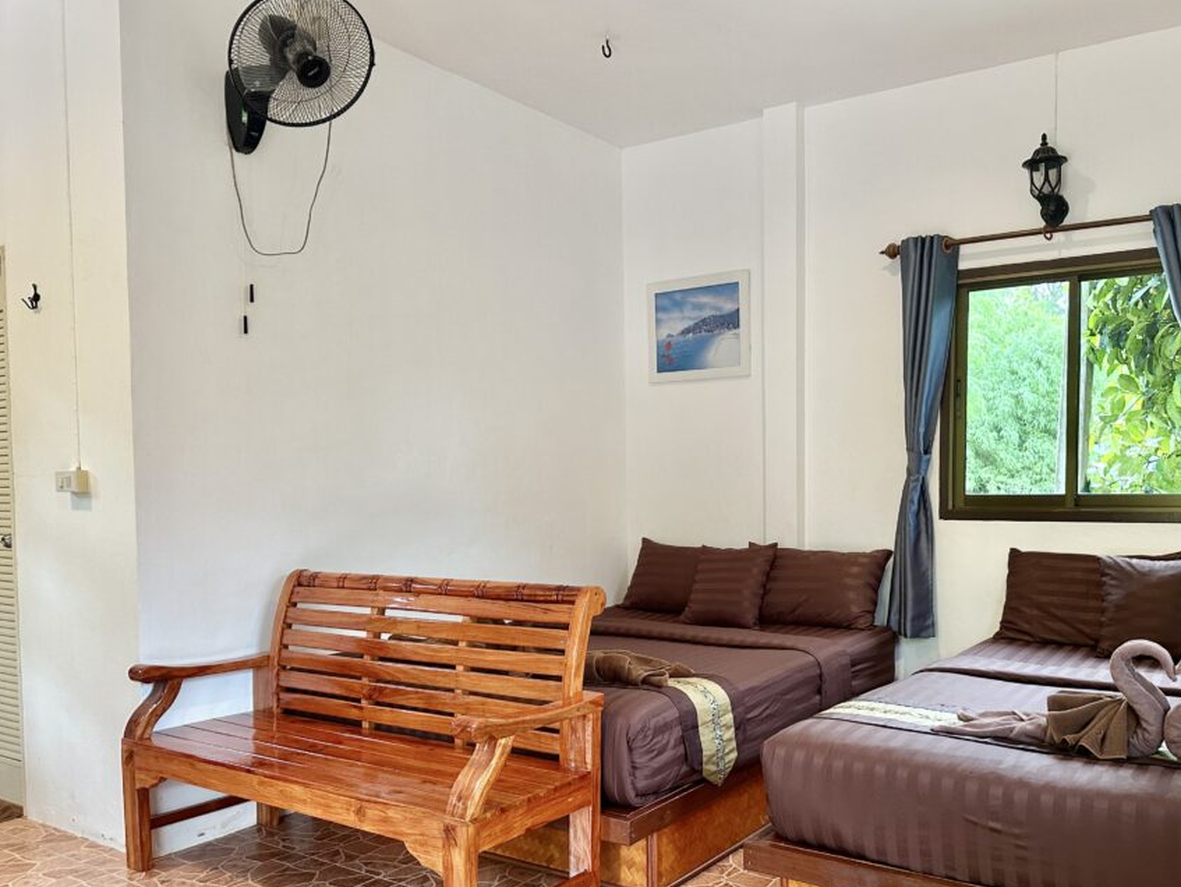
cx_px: 704
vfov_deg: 48.0
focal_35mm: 29
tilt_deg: -2.8
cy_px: 523
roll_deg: +0.3
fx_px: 990
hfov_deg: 61.2
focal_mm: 6.86
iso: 250
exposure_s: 1/60
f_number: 1.78
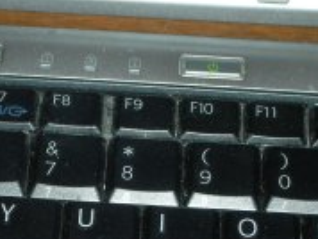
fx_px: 1260
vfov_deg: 10.7
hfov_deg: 14.3
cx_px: 64
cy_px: 248
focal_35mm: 137
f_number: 10.5
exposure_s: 1/120
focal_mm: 10.1
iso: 103
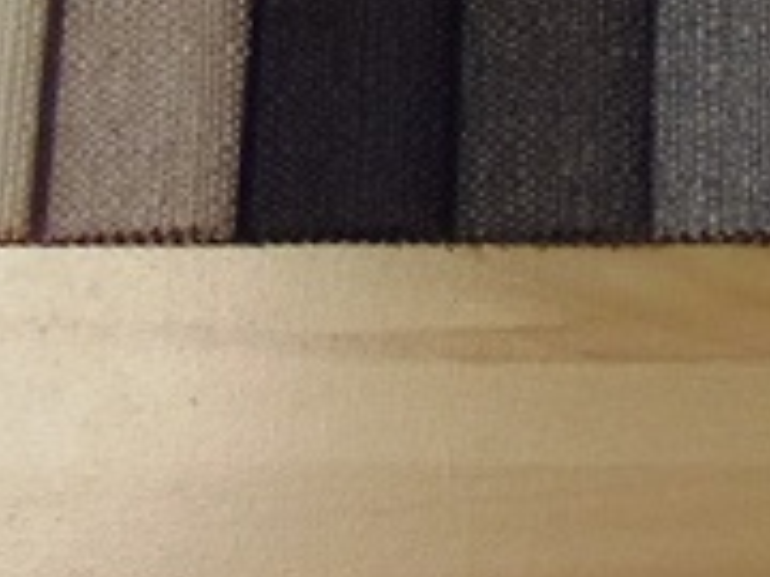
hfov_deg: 19.7
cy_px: -6
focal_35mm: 97
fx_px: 2158
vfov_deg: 15.0
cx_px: 753
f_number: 3.4
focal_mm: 6.5
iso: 500
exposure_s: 1/25
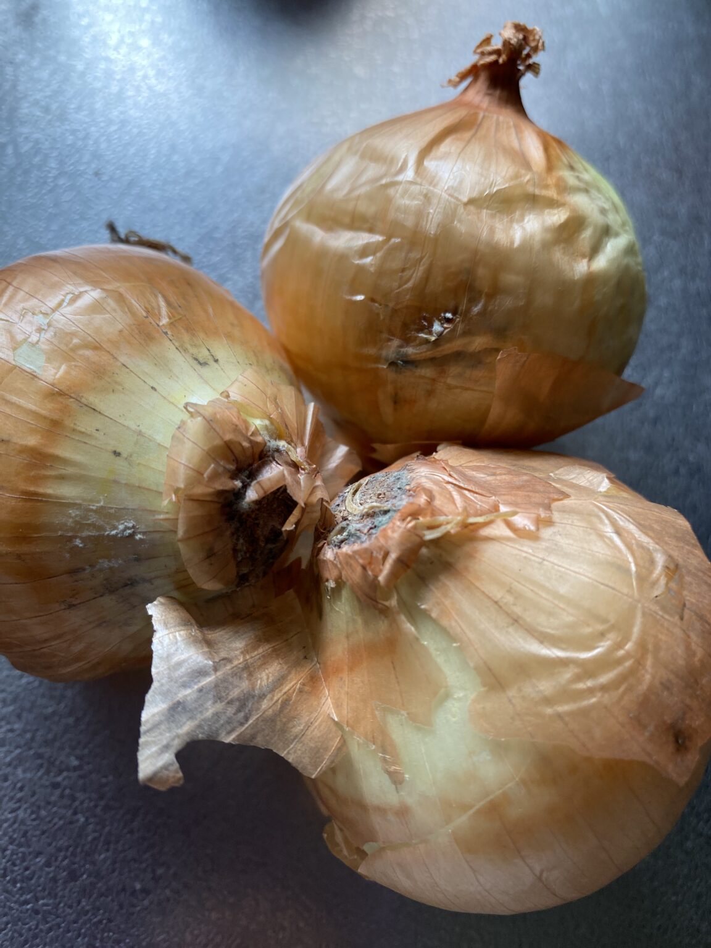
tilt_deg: -68.7
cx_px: 356
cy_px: 474
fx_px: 685
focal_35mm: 25
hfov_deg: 54.9
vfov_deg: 69.4
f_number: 1.8
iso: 80
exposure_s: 1/121
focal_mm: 4.25
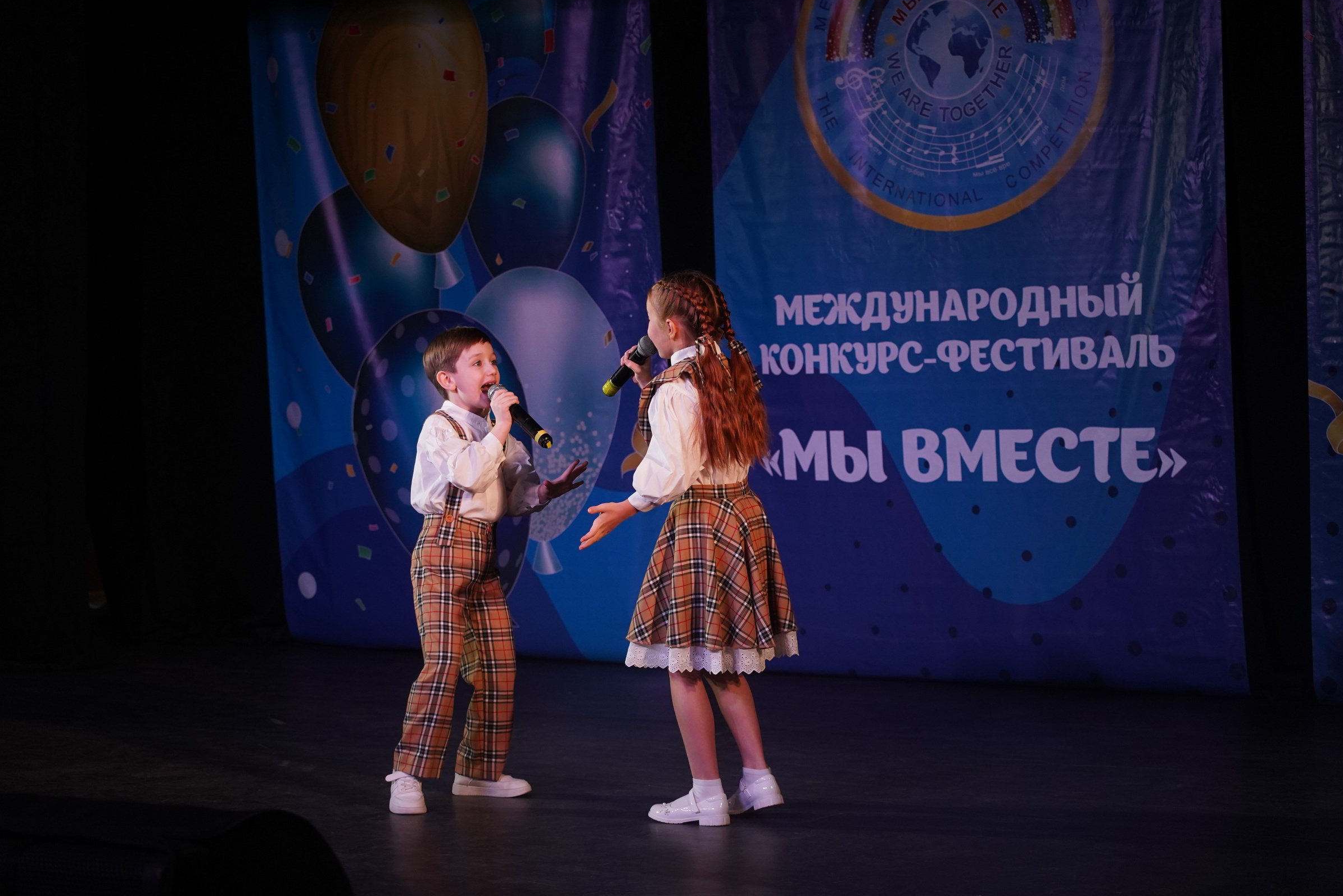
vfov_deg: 18.2
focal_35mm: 75
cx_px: 656
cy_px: 445
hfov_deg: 27.0
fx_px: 2798
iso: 2000
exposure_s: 1/400
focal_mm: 70
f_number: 4.5
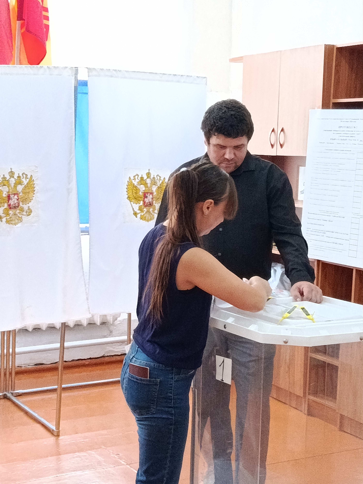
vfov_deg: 29.8
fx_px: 909
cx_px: 182
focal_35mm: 65
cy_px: 242
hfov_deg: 22.6
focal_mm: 5.24
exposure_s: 1/100
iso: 1112
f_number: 1.7
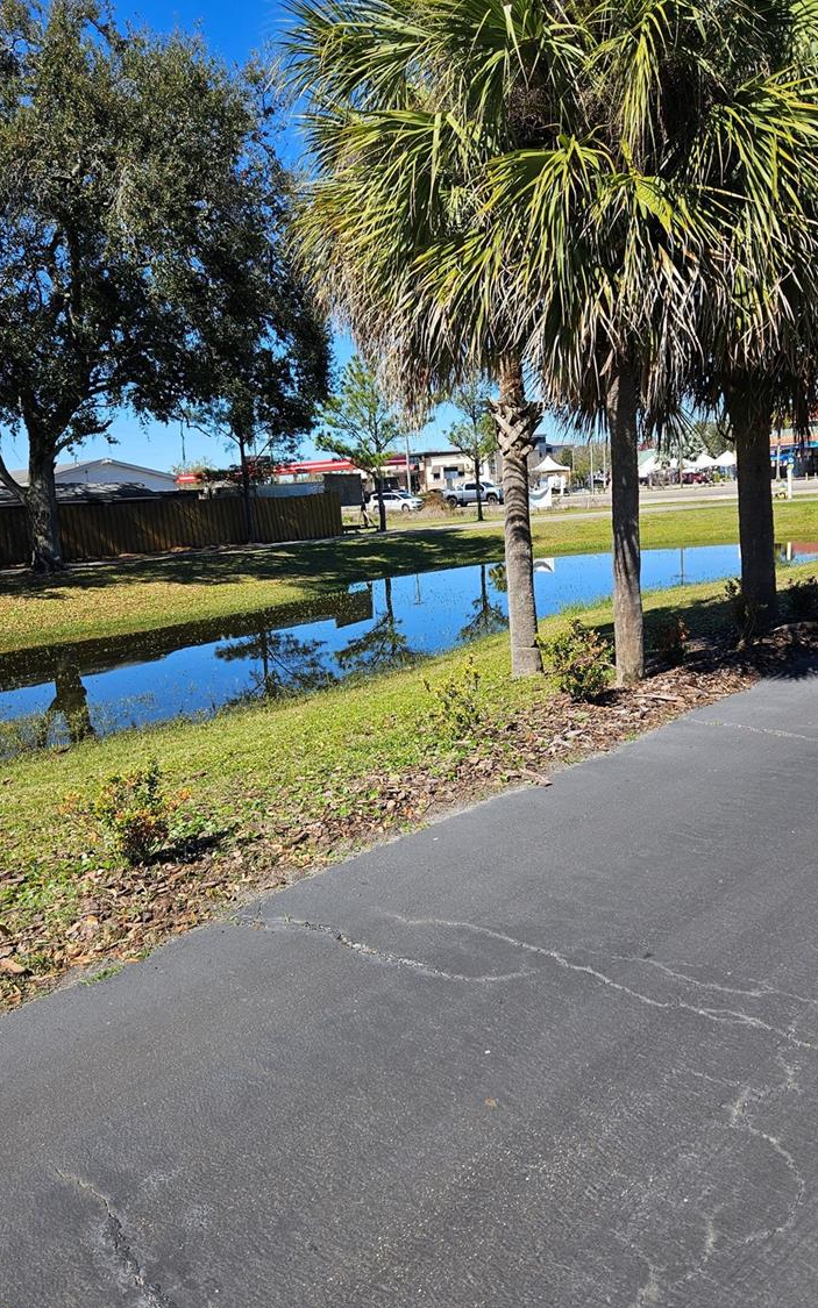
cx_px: 418
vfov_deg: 70.4
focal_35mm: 26
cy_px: 660
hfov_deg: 47.6
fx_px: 928
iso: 25
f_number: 1.8
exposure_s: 1/1215
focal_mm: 5.4
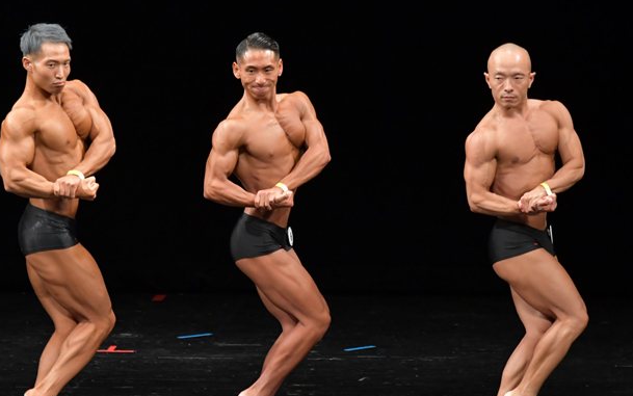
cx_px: 278
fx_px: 6040
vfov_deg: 3.8
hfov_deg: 6.0
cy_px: 231
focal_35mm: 350
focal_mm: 180
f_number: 5.6
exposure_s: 1/400
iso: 3200
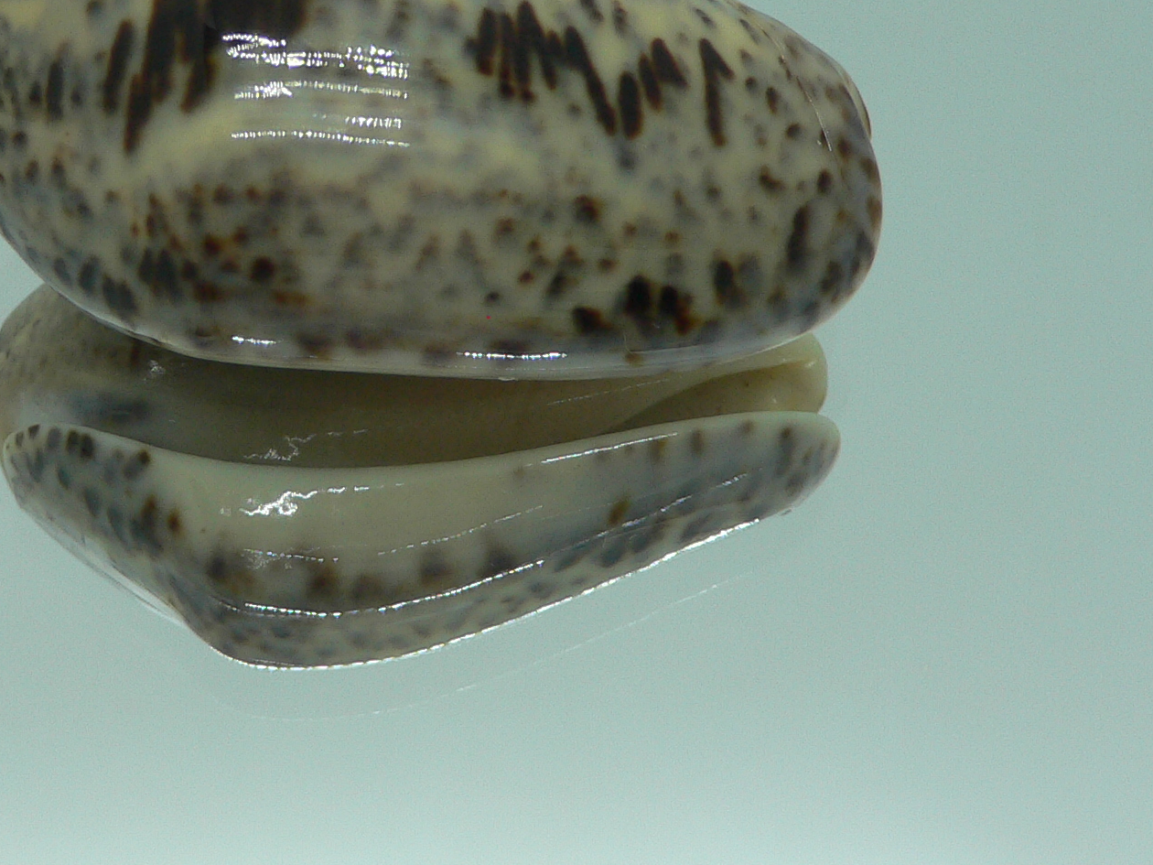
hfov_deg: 34.0
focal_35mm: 56
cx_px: 385
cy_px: 181
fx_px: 1865
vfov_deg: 25.7
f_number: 2.8
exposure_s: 1/60
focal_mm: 4.6
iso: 100
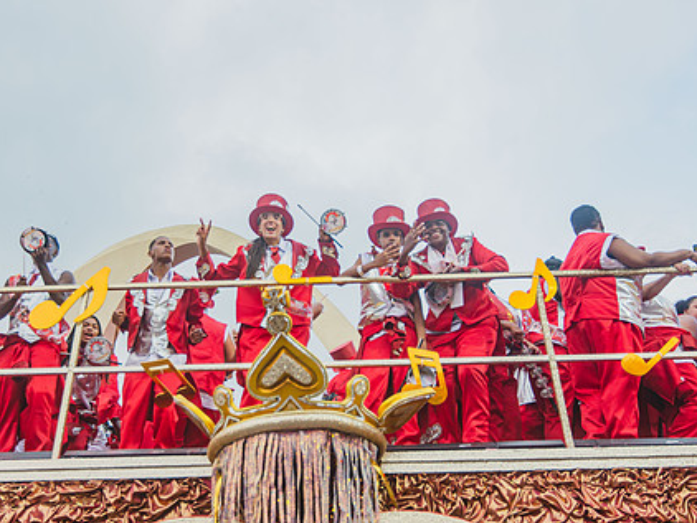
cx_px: 314
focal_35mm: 37
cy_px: 306
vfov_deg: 38.6
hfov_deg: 50.0
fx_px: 745
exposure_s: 1/640
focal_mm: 28
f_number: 4
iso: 200
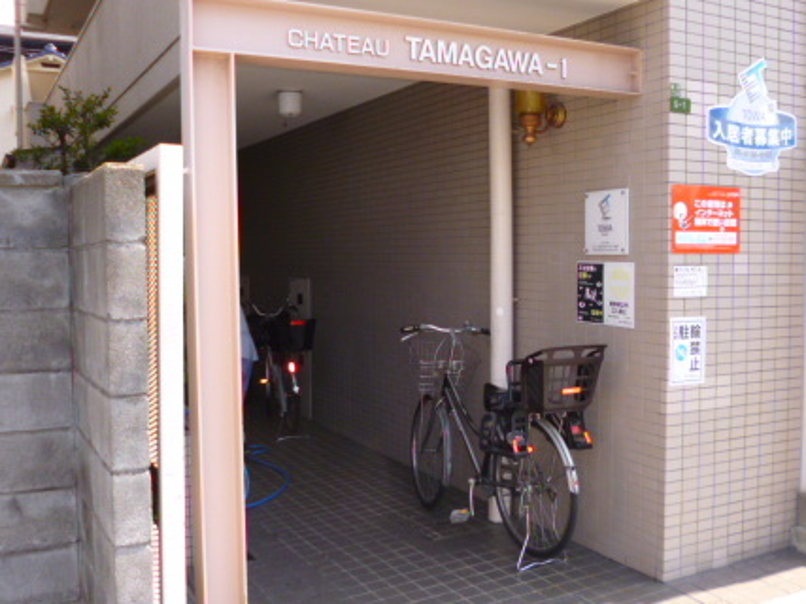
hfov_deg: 51.2
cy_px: 296
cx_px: 453
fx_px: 838
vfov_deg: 39.6
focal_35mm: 36
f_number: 2.5
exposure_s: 1/400
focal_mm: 4.3
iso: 100
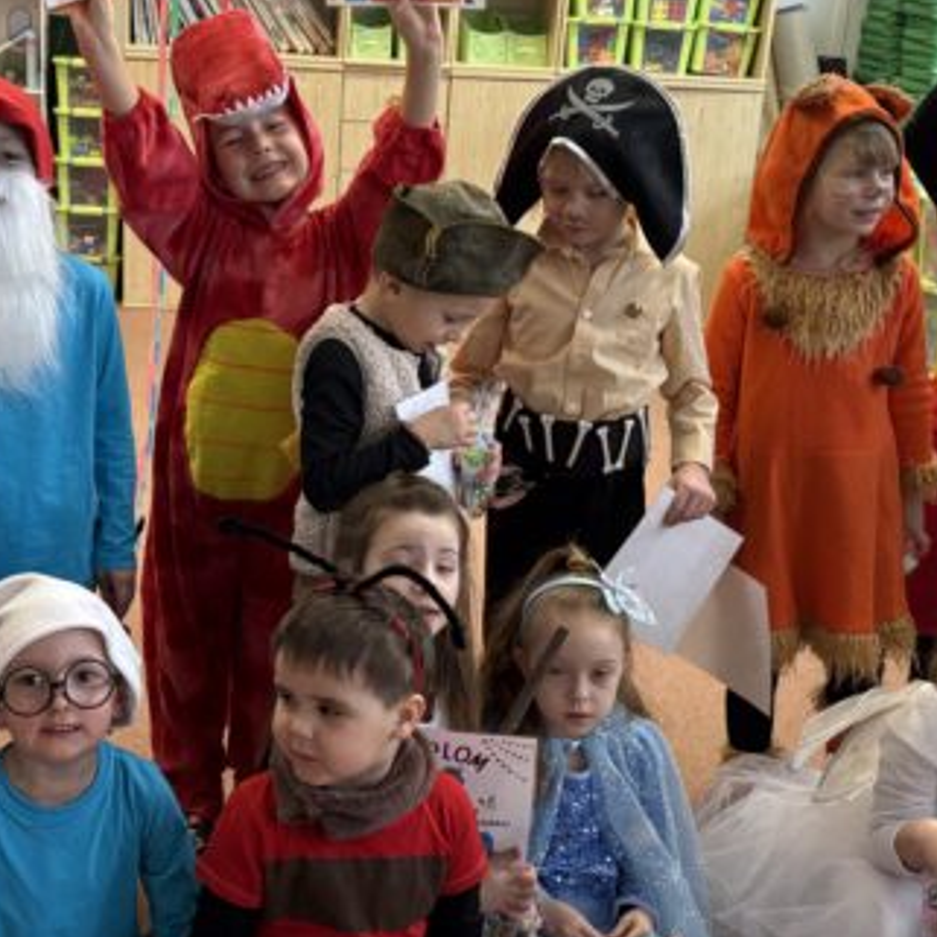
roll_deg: -3.6
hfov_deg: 31.0
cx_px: 382
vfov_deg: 31.1
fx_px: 1684
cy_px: 458
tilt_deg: -18.1
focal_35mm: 55
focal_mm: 5.96
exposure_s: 1/100
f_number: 1.6
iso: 160
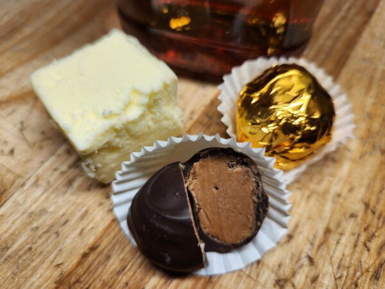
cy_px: 144
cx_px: 192
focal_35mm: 23
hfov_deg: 73.9
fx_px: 256
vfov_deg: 58.9
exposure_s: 1/129
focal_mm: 5.4
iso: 20
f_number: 1.8
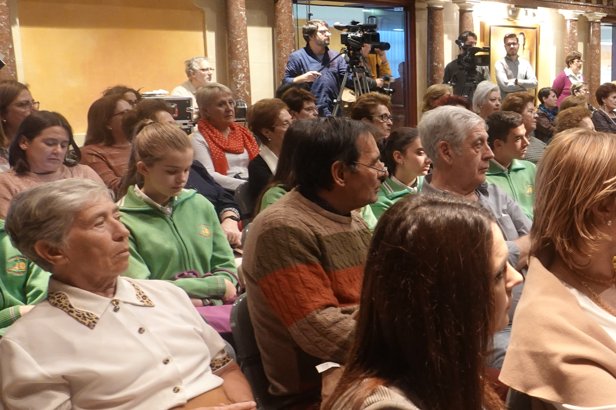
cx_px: 620
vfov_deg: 27.0
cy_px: 216
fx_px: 855
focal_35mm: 50
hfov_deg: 35.7
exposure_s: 1/20
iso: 800
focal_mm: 9
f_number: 2.8
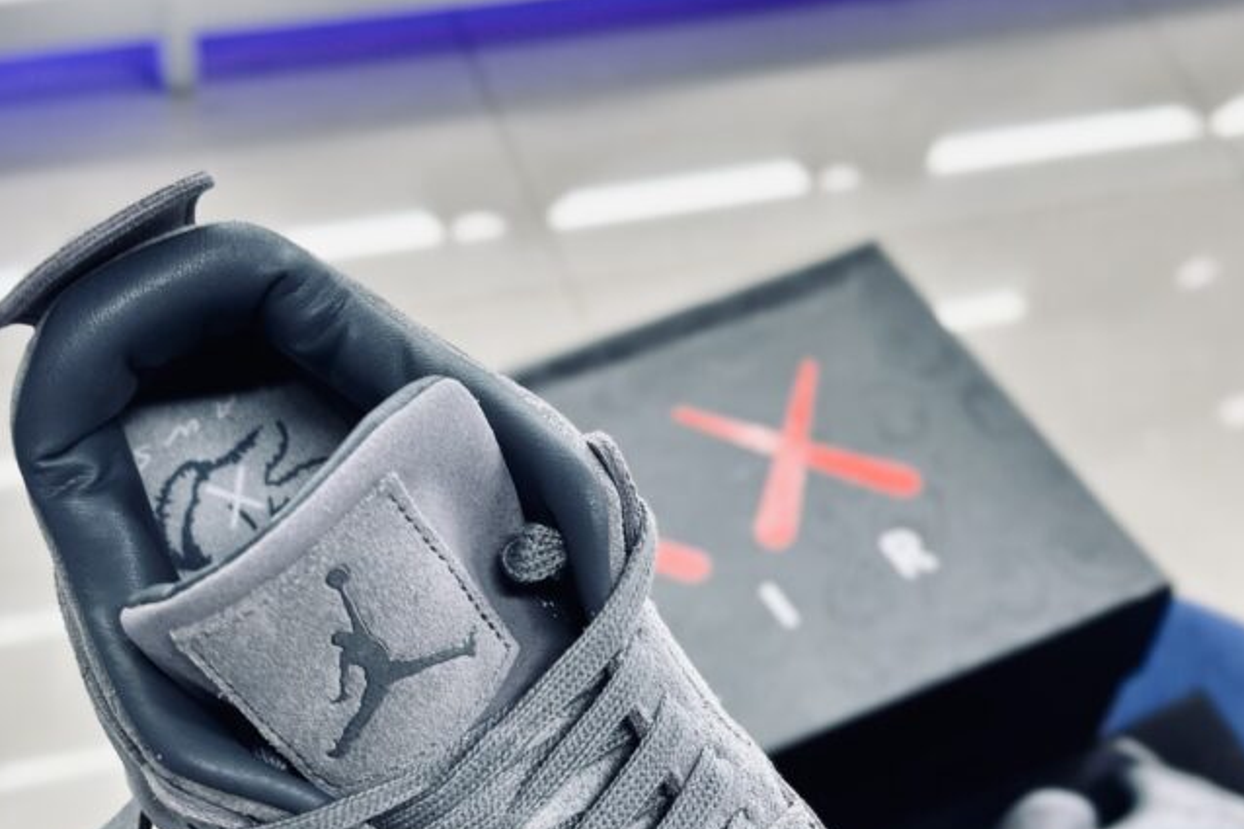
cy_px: 797
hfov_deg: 27.7
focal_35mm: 73
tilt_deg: -54.0
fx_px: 2522
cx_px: 573
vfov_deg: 18.3
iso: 125
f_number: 1.78
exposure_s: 1/100
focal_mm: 6.86
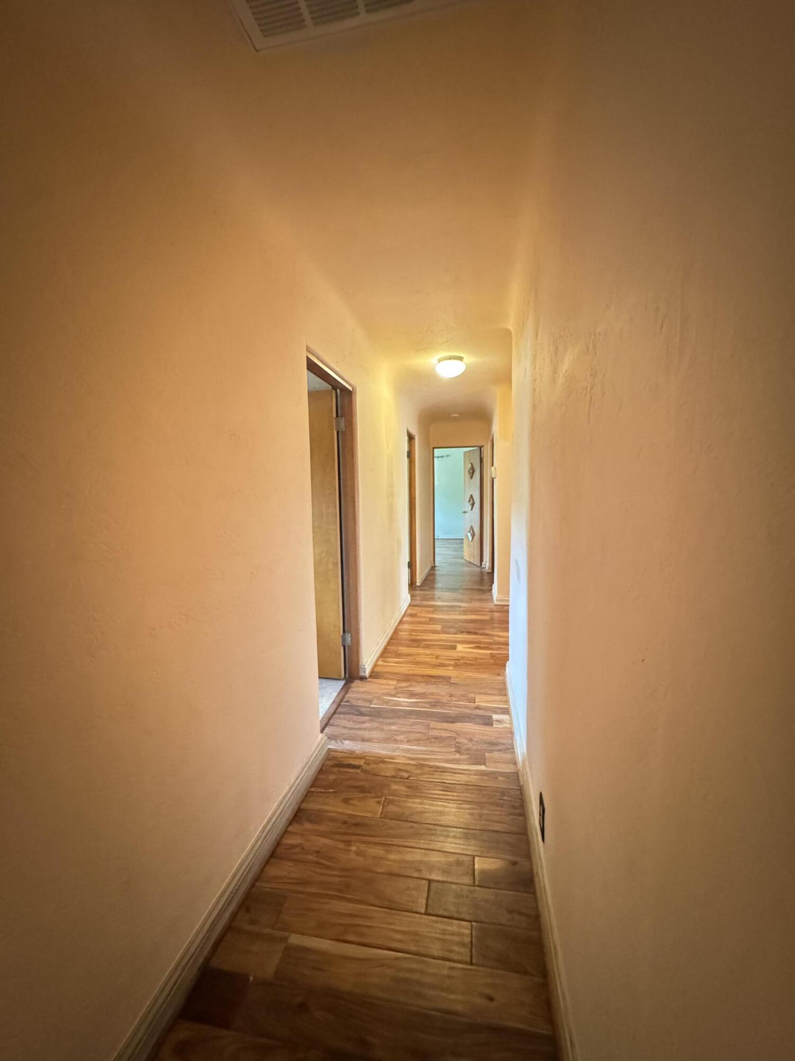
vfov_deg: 102.1
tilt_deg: -6.7
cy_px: 530
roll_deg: +1.5
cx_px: 398
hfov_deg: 85.7
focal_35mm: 14
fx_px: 429
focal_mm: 2.22
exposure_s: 1/30
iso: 1600
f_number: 2.2
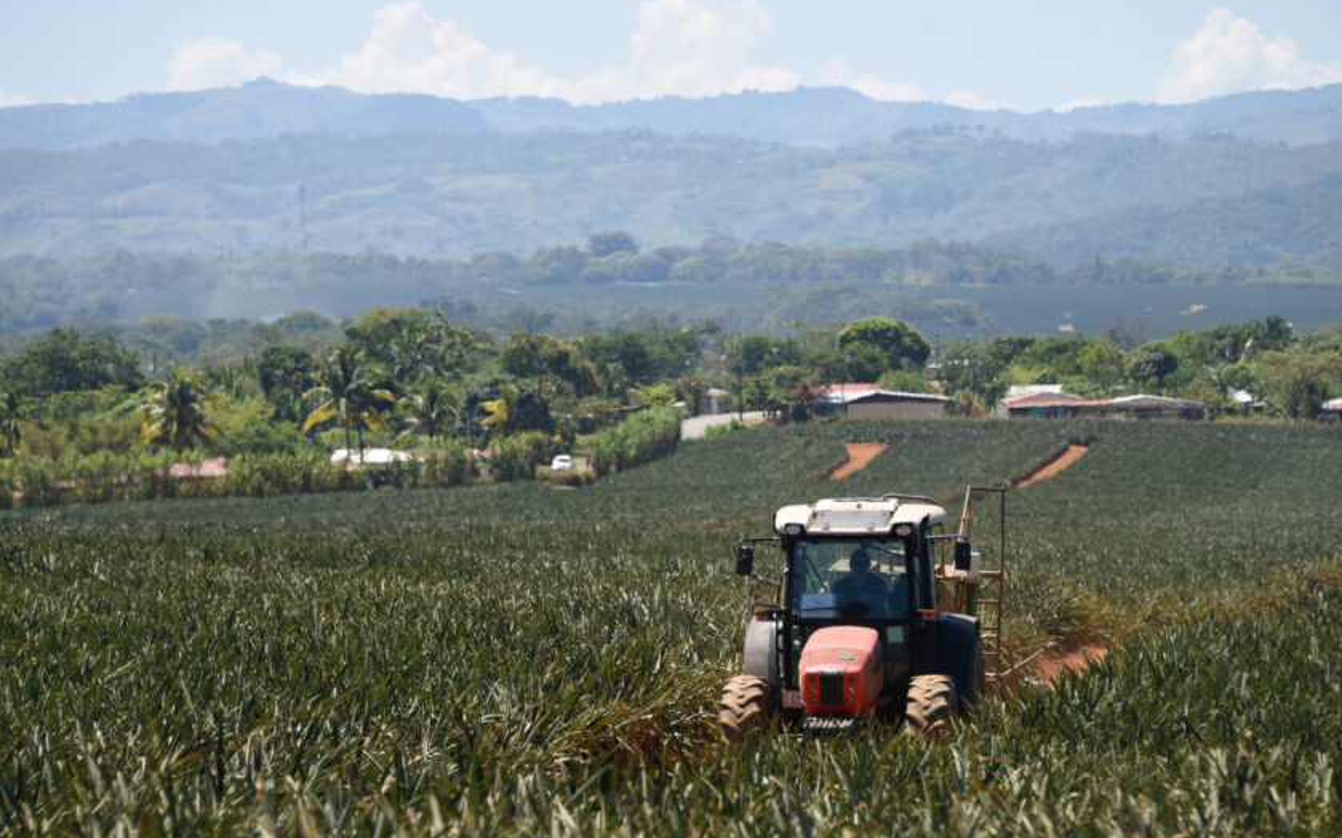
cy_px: 505
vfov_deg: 5.9
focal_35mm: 224
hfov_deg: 9.4
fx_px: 8191
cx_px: 704
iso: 200
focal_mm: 180
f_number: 5.6
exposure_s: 1/800
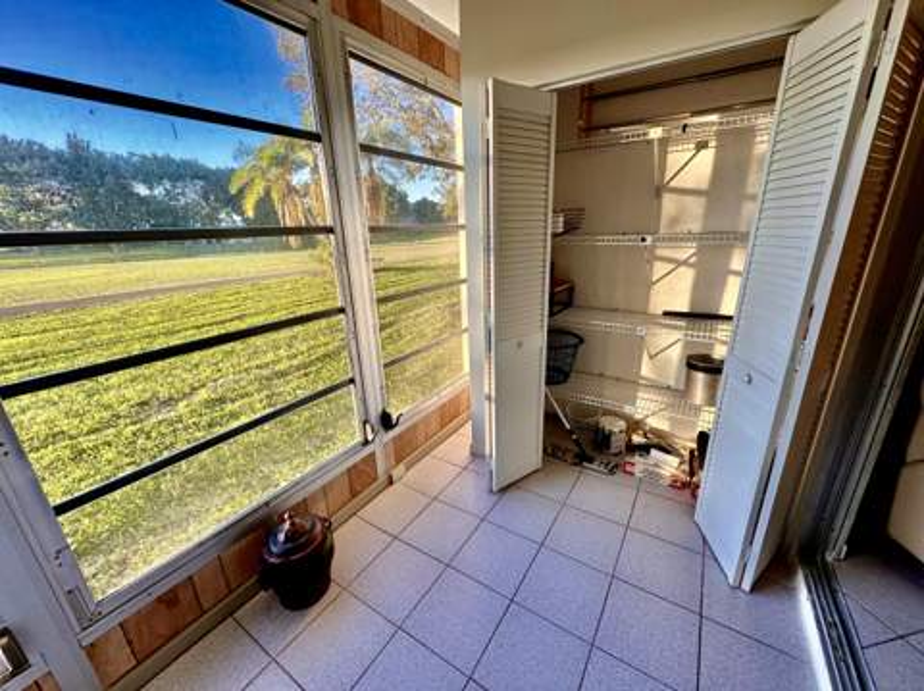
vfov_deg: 85.6
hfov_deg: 102.1
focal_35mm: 14
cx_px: 462
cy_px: 346
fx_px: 373
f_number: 2.2
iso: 50
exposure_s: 1/99
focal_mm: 2.22
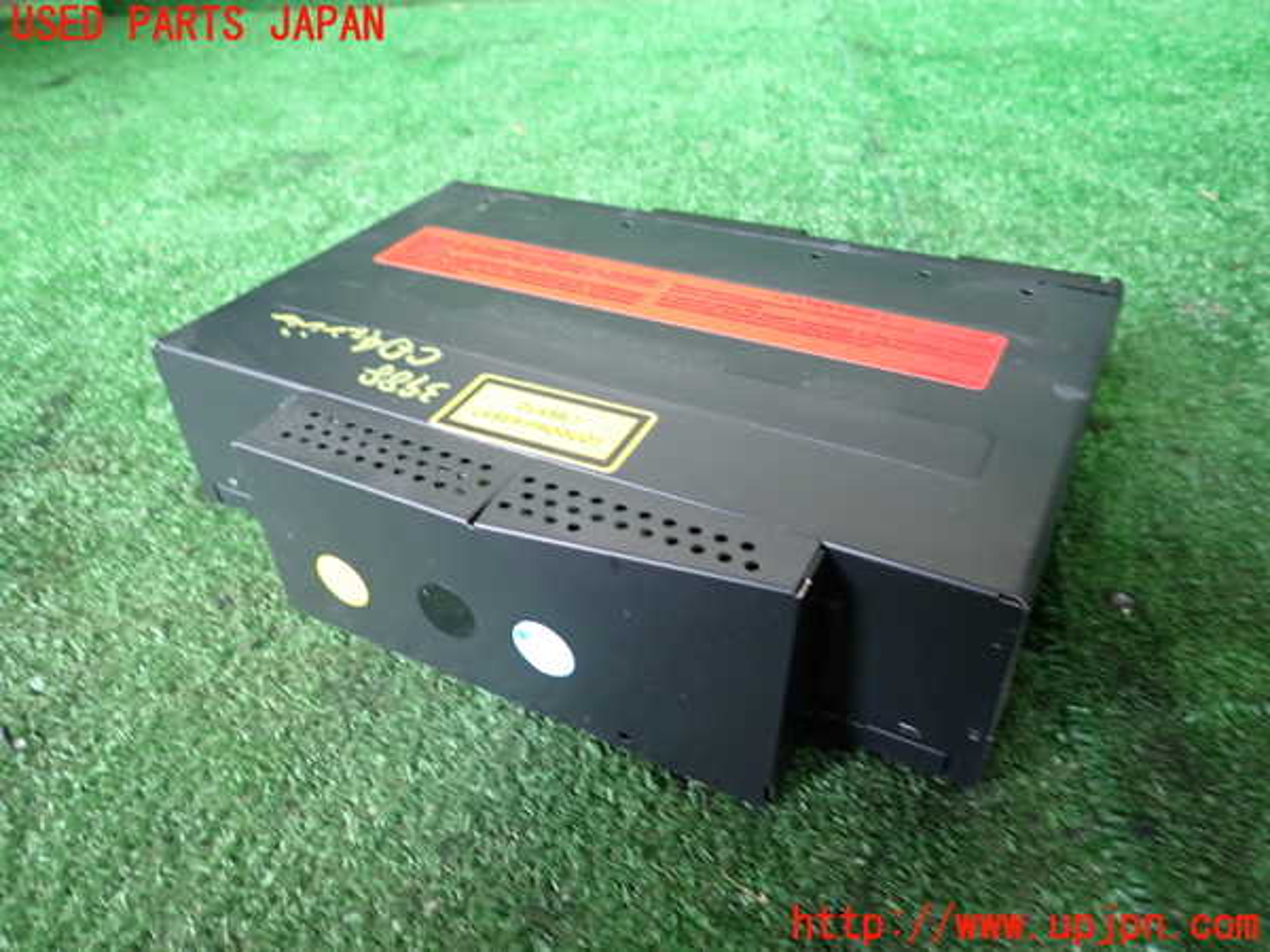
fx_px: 917
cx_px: 635
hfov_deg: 69.4
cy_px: 476
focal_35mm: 25
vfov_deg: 54.9
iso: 250
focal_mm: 4.5
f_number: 2
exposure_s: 1/30
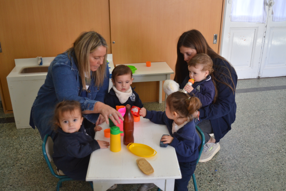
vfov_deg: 38.4
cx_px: 143
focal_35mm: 34
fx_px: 274
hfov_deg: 55.1
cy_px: 96
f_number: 3.8
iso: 560
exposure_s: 1/60
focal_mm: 23
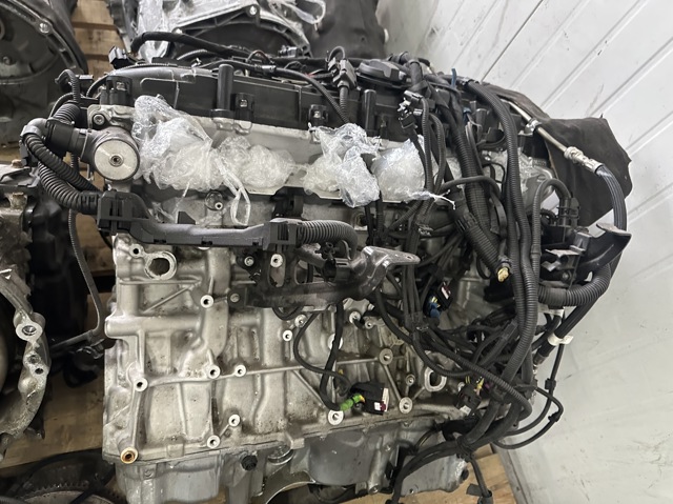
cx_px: 336
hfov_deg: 71.6
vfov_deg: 56.8
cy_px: 252
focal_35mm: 24
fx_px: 466
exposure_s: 1/60
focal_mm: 6.86
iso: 800
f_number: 1.78
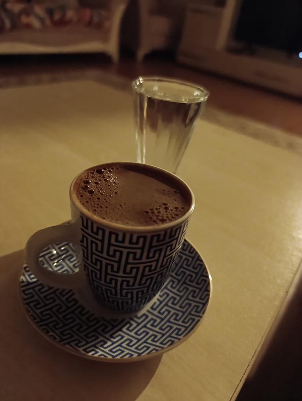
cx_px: 151
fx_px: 267
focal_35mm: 23
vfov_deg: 73.8
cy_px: 200
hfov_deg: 59.0
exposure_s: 1/14.3
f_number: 1.6
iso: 16000
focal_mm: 6.14
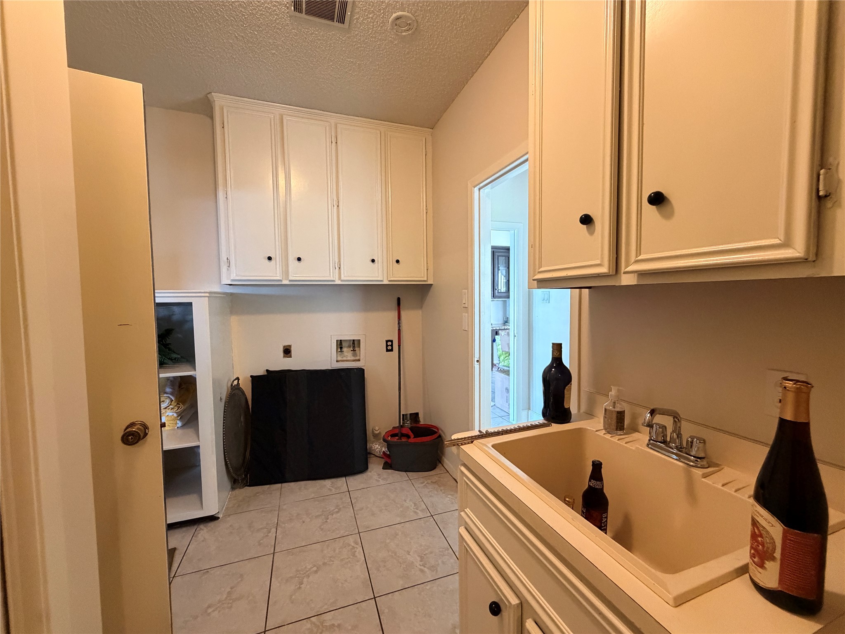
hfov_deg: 102.1
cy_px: 317
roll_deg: +0.6
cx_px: 422
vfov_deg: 85.7
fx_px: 342
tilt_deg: -2.2
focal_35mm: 14
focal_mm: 2.22
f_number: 2.2
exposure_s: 1/60
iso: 500
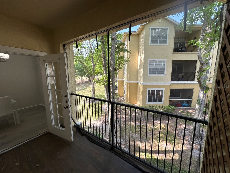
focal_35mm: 14
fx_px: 93
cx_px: 115
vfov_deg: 85.7
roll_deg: +0.2
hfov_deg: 102.1
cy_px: 86
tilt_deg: -6.9
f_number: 2.2
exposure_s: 1/202
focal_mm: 2.22
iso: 40
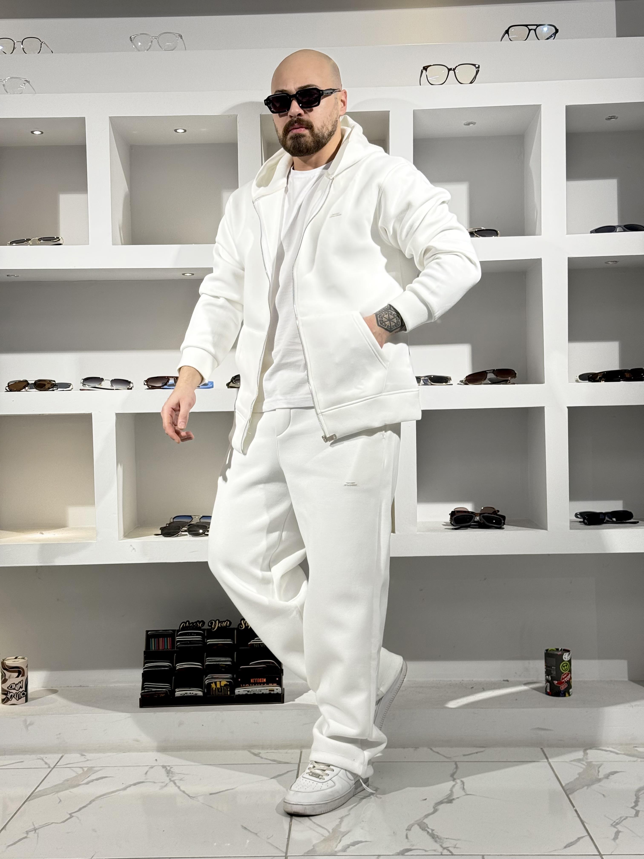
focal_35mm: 48
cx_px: 322
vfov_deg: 39.7
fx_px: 1191
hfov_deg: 30.3
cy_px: 430
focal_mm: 6.76
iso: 50
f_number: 1.78
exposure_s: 1/100
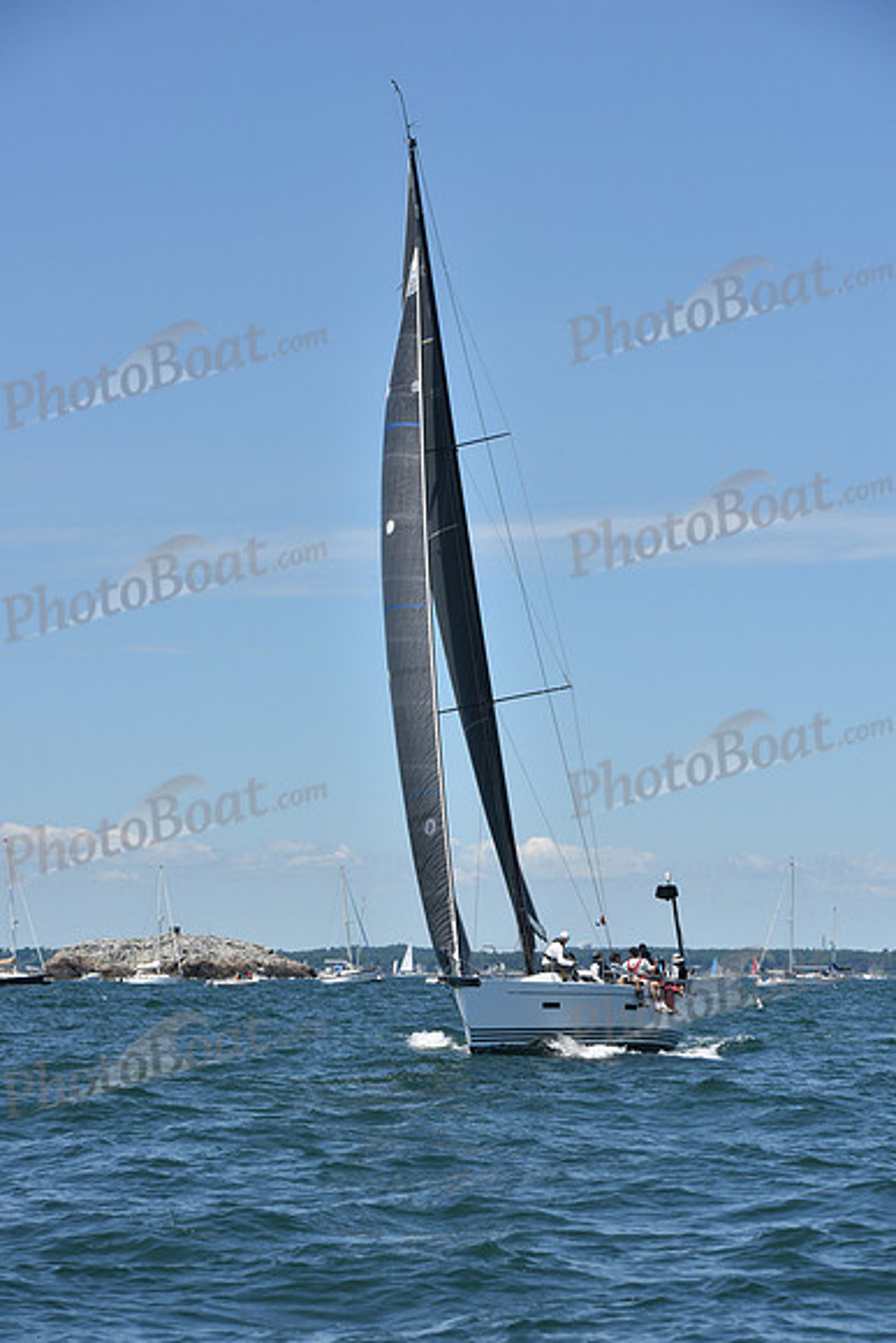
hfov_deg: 12.2
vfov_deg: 18.3
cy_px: 672
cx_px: 448
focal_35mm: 112
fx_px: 4179
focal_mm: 112
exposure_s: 1/1000
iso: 250
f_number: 9
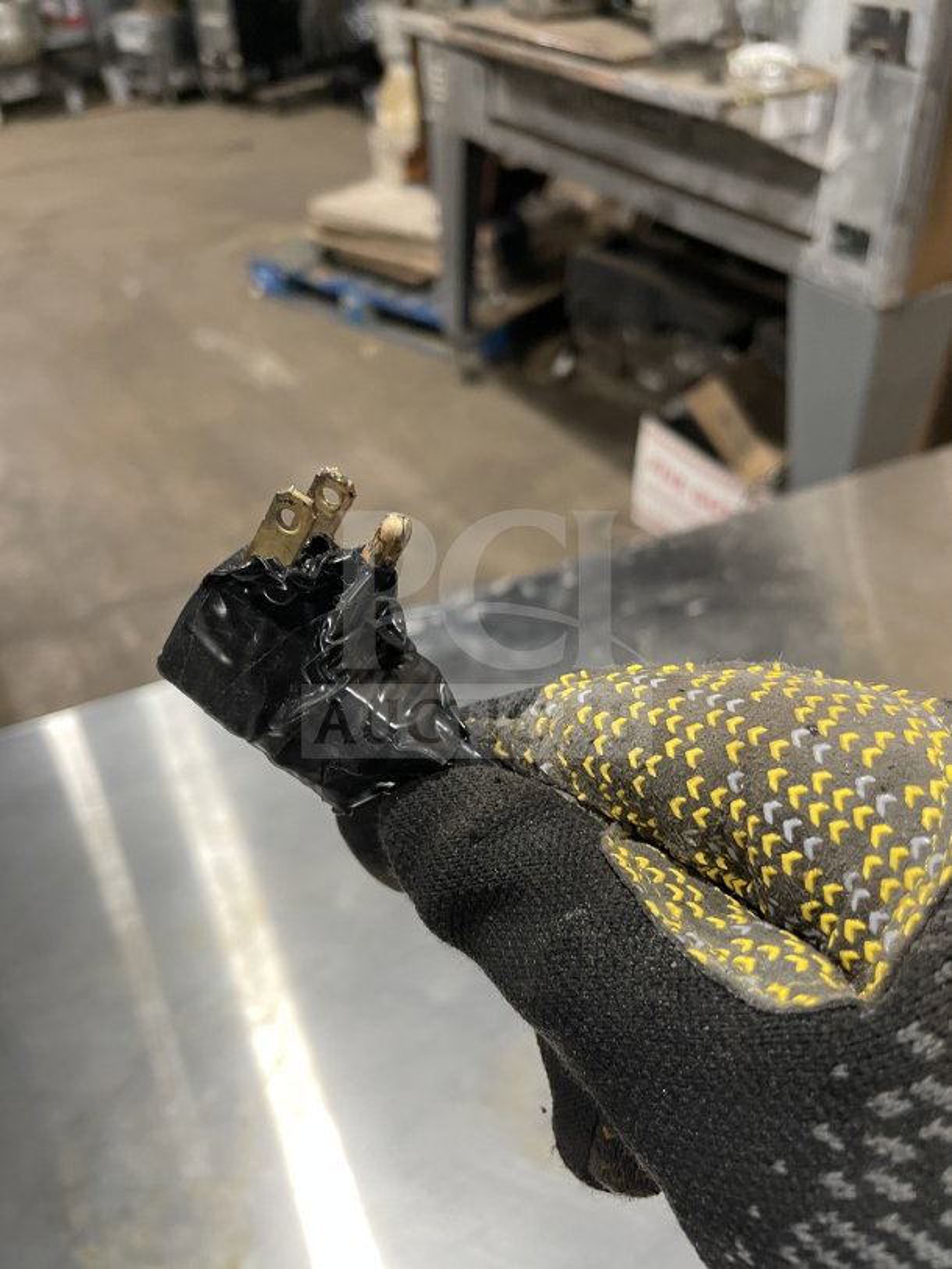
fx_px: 953
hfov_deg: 53.1
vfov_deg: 67.3
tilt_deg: -39.6
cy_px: 634
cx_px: 476
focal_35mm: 26
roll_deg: +4.2
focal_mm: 4.2
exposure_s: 1/74
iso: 125
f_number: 1.6
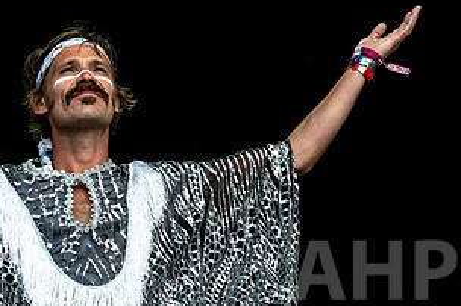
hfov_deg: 8.8
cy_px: 56
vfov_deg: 5.8
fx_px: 3006
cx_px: 174
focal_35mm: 235
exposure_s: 1/500
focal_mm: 102
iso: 250
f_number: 5
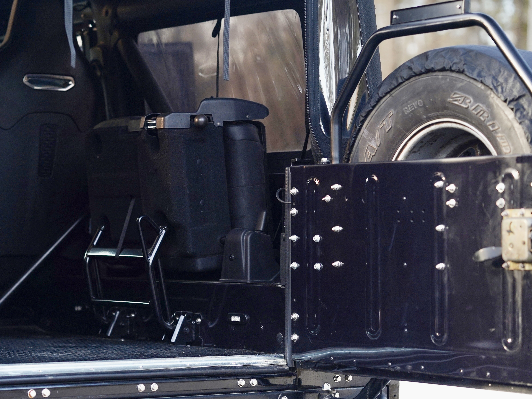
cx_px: 185
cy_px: 168
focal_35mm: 107
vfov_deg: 13.8
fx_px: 1644
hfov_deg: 18.3
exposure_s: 1/400
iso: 250
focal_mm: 85
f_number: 2.5
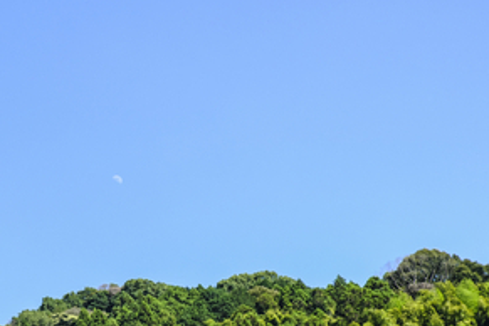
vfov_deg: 15.2
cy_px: 337
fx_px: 1195
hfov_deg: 21.7
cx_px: -76
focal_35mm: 88
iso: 320
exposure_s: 1/800
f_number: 4.2
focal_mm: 21.5
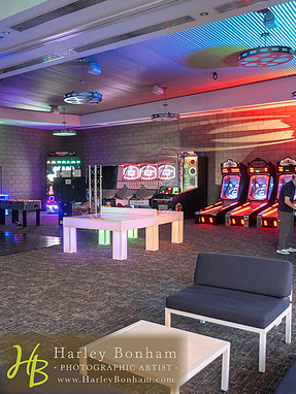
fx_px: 399
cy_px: 198
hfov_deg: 40.1
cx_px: 91
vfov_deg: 52.6
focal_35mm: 35
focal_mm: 24
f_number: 4
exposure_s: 1/80
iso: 3200
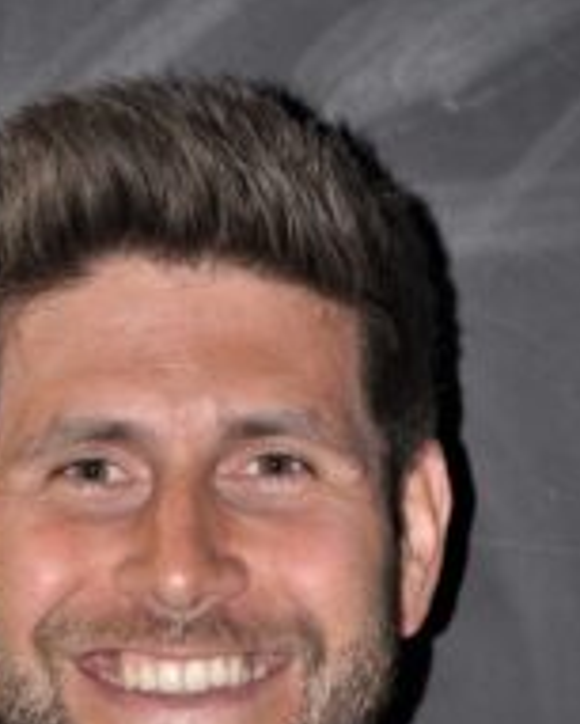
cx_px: 205
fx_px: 4738
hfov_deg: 7.0
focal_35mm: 221
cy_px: 713
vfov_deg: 8.7
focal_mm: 75
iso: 400
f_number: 5.3
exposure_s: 1/60
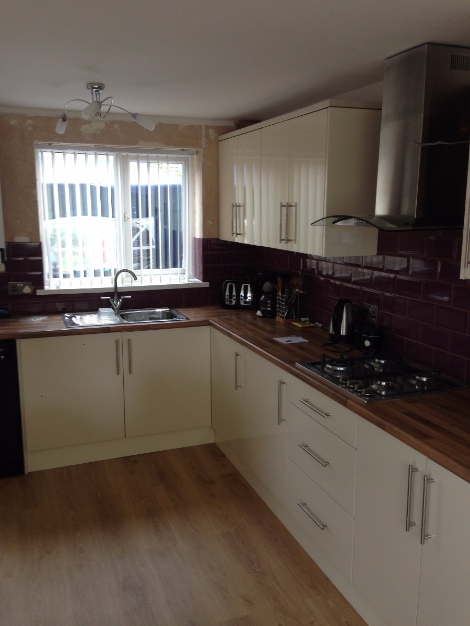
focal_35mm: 33
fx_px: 597
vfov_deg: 55.4
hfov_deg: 42.9
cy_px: 313
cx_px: 235
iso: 64
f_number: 2.4
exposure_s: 1/60
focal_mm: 4.12
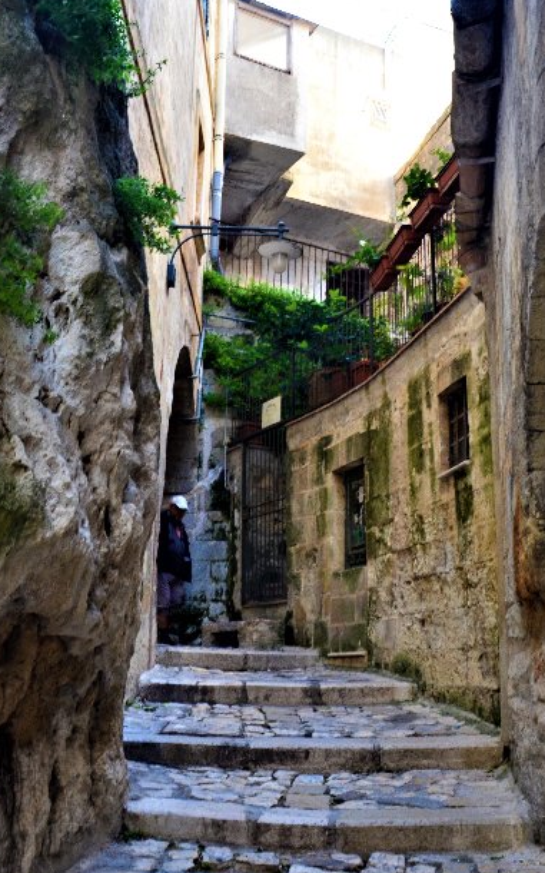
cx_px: 313
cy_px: 385
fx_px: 856
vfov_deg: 53.9
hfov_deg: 35.3
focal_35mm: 36
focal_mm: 18
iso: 560
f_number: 8
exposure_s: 1/15
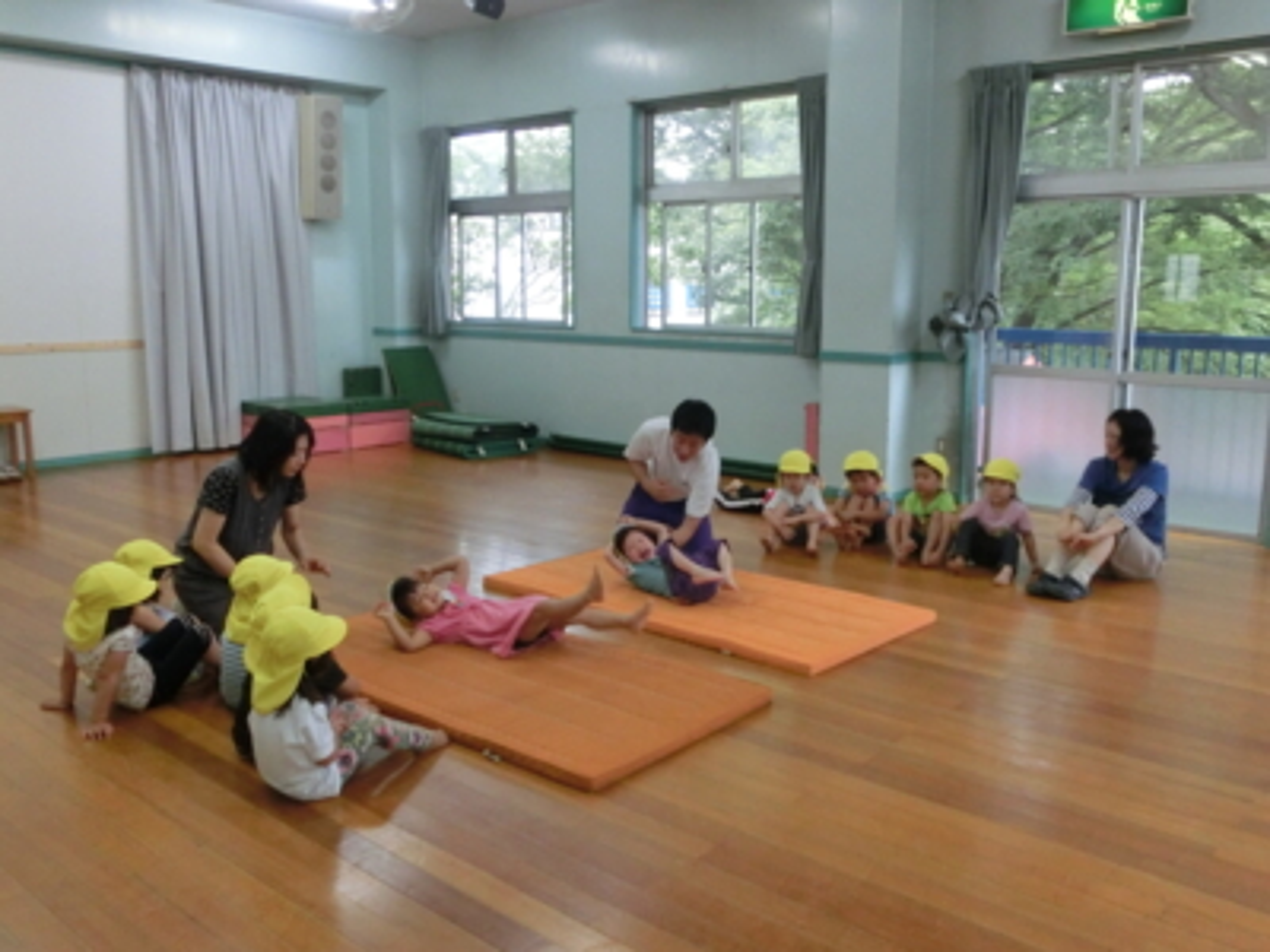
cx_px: 635
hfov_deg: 60.0
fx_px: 1101
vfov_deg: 46.8
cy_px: 476
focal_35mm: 30
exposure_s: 1/125
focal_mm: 5.36
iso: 640
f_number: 3.5
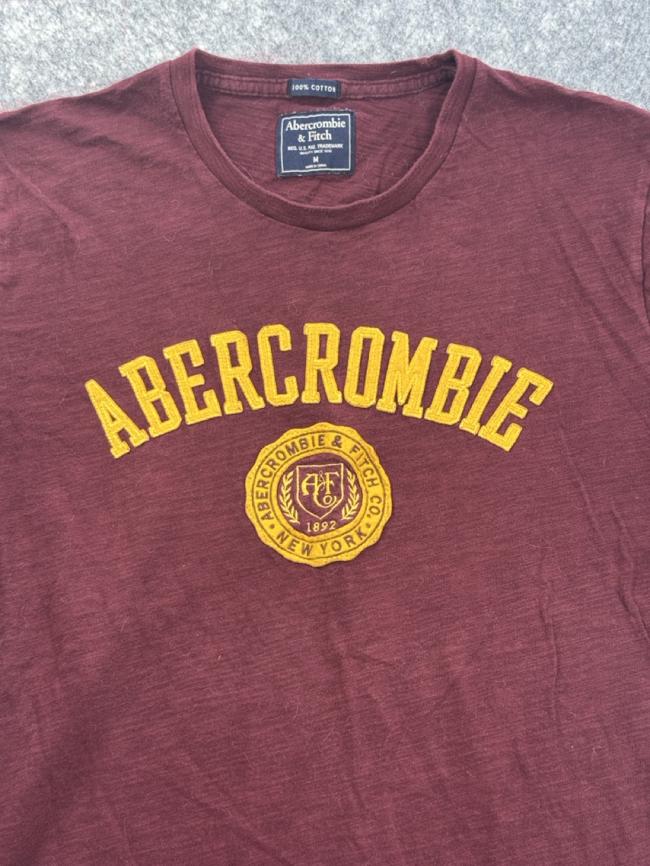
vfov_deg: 39.7
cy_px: 433
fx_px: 1202
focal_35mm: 48
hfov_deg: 30.3
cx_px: 325
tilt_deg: -56.6
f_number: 1.78
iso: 100
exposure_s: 1/50
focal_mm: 6.76
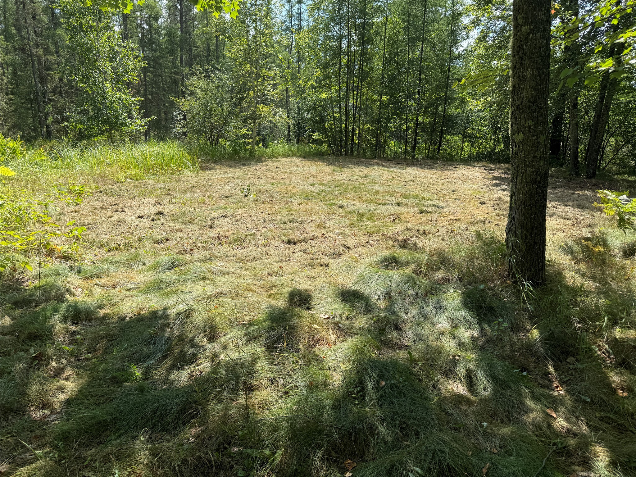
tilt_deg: -14.8
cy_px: 238
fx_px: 441
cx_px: 318
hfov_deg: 71.6
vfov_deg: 56.8
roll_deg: -2.5
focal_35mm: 24
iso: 80
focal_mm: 6.76
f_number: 1.78
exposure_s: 1/1869
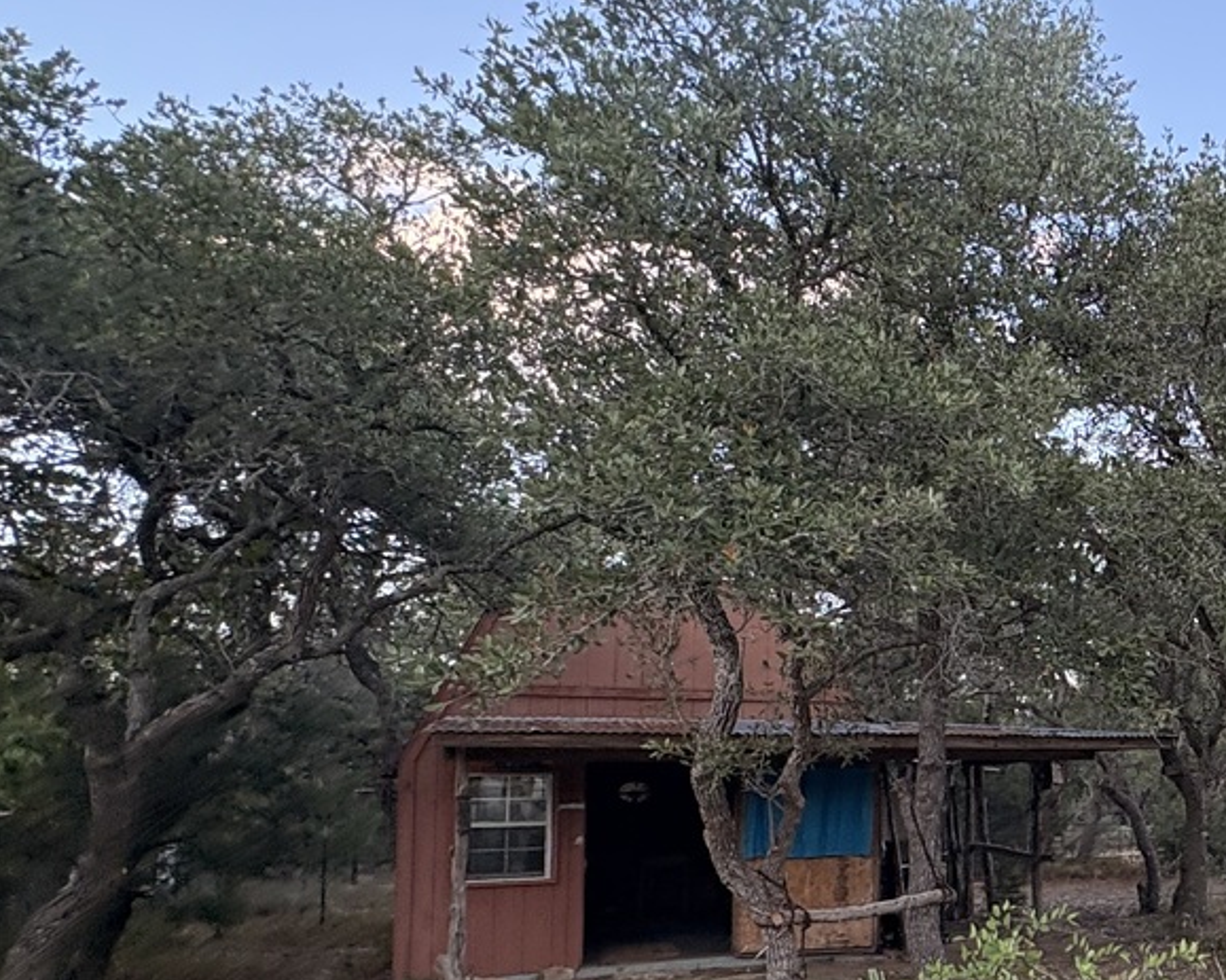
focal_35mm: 34
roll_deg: -1.3
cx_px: 1385
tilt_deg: +7.0
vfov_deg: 42.4
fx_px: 1233
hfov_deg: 41.0
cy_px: 701
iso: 100
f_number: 2.2
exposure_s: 1/138
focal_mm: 2.22
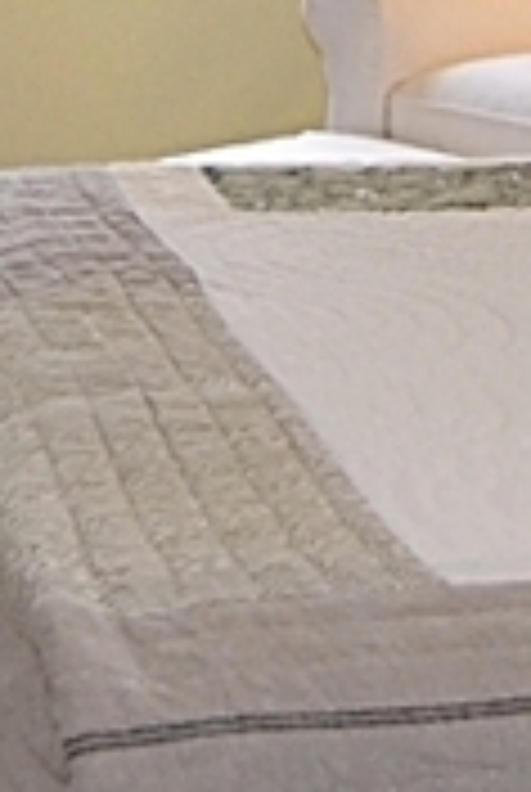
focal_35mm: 152
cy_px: -454
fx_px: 3341
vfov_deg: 12.7
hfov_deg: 9.1
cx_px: 63
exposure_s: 1/125
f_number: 5.6
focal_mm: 11
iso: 800
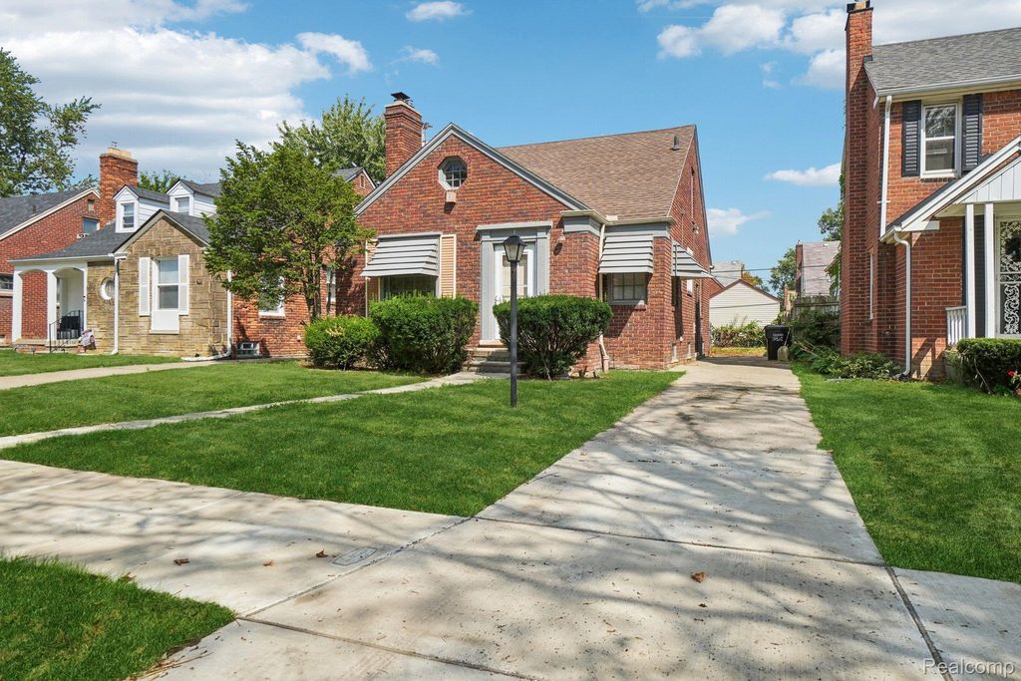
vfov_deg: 56.2
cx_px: 510
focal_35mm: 22
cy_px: 340
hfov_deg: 77.3
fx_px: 638
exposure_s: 1/250
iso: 100
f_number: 8
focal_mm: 15
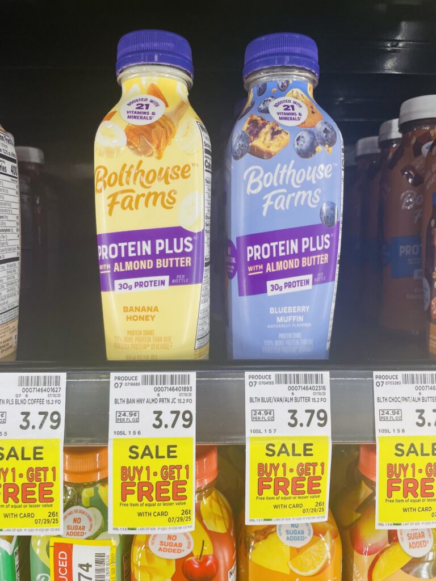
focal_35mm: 26
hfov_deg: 53.1
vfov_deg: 67.3
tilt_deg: -6.5
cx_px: 218
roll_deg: +0.8
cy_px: 290
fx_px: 437
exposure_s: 1/120
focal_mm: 4.2
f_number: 1.6
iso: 64
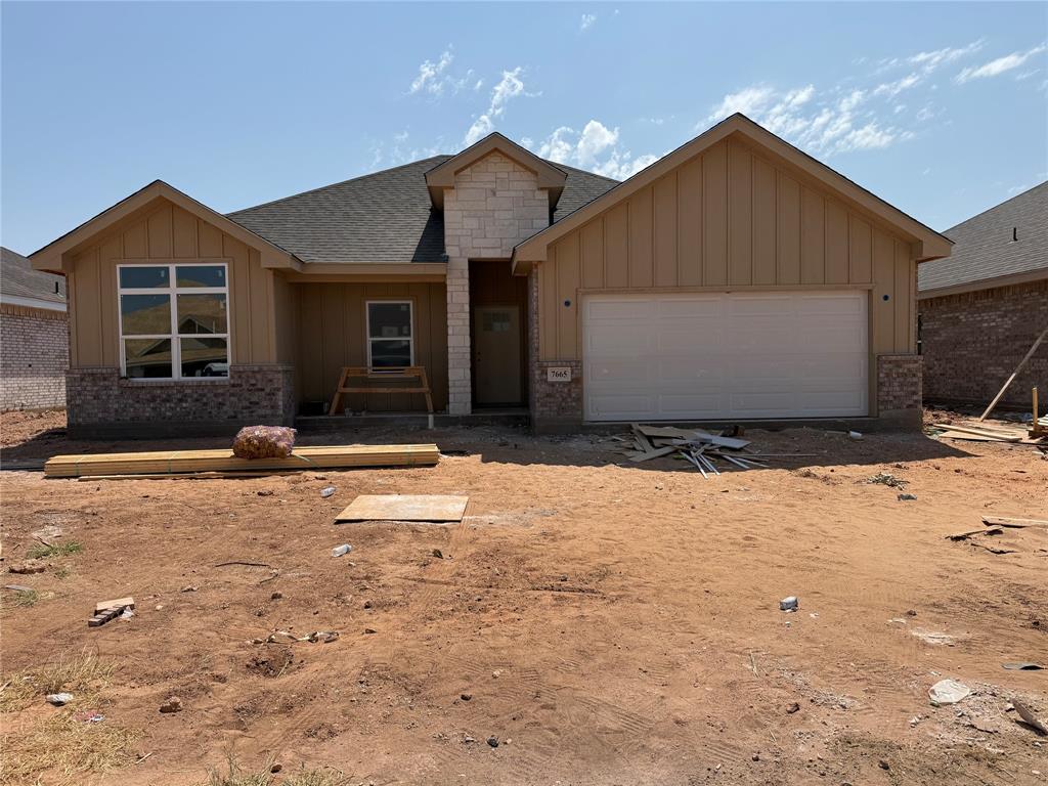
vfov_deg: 56.8
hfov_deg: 71.6
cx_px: 524
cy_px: 393
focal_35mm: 24
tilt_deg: -1.9
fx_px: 727
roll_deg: +1.2
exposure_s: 1/8130
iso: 80
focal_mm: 6.76
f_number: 1.78
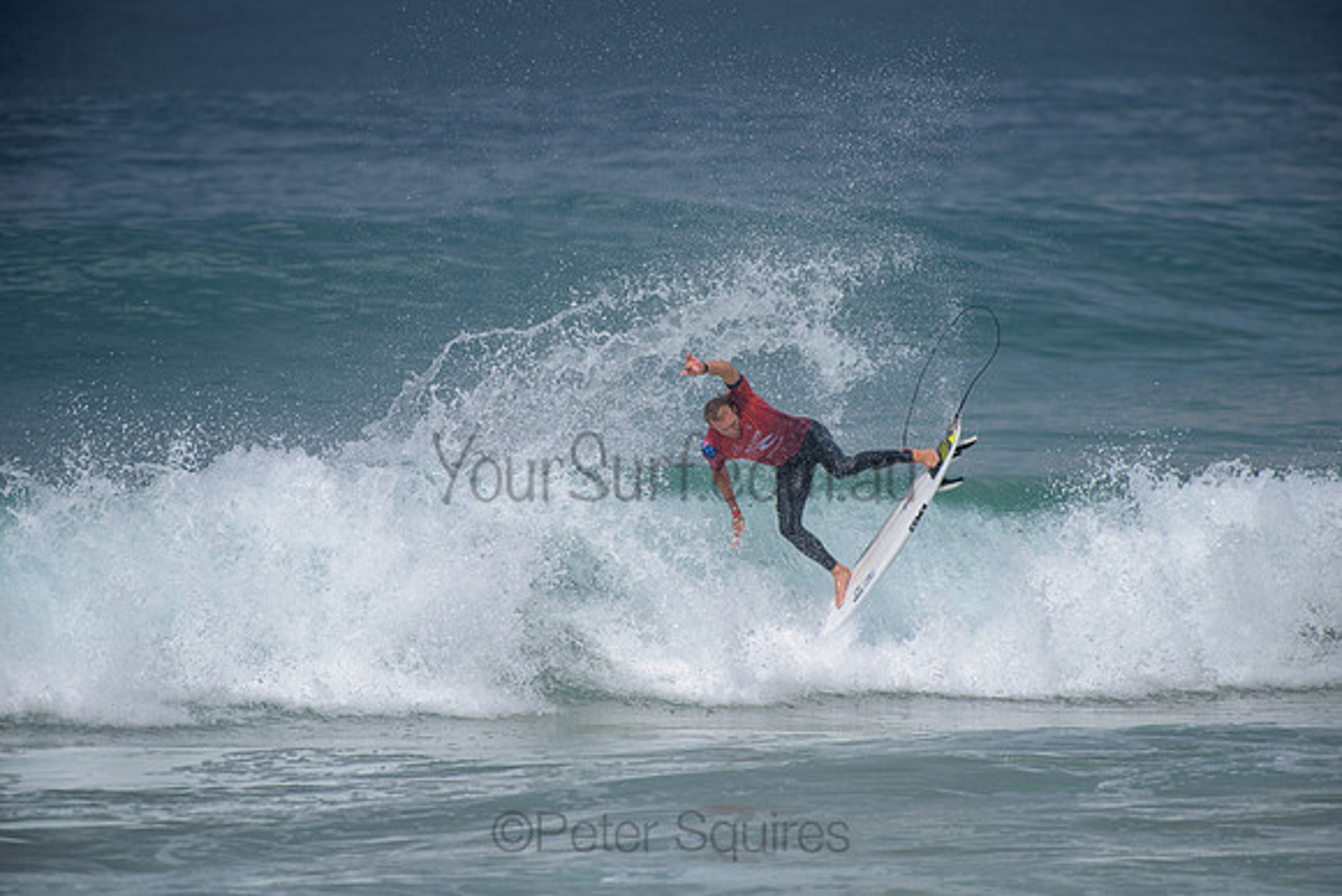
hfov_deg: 4.1
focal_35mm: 500
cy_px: 448
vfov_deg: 2.8
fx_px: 18642
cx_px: 671
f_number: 5.6
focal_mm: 500
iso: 180
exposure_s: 1/2000
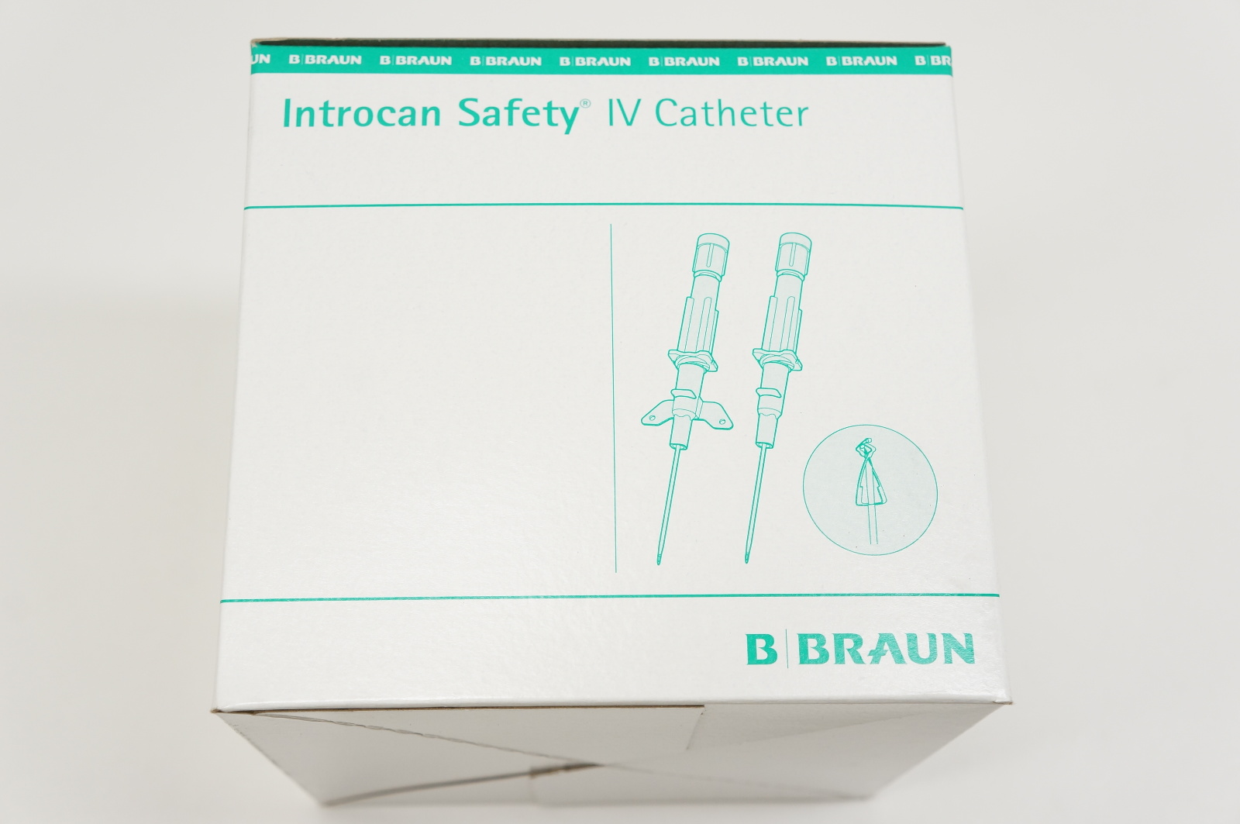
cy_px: 412
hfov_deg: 42.4
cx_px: 620
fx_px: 1600
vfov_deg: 28.9
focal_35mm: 46
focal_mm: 31
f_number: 6.3
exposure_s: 1/80
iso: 400
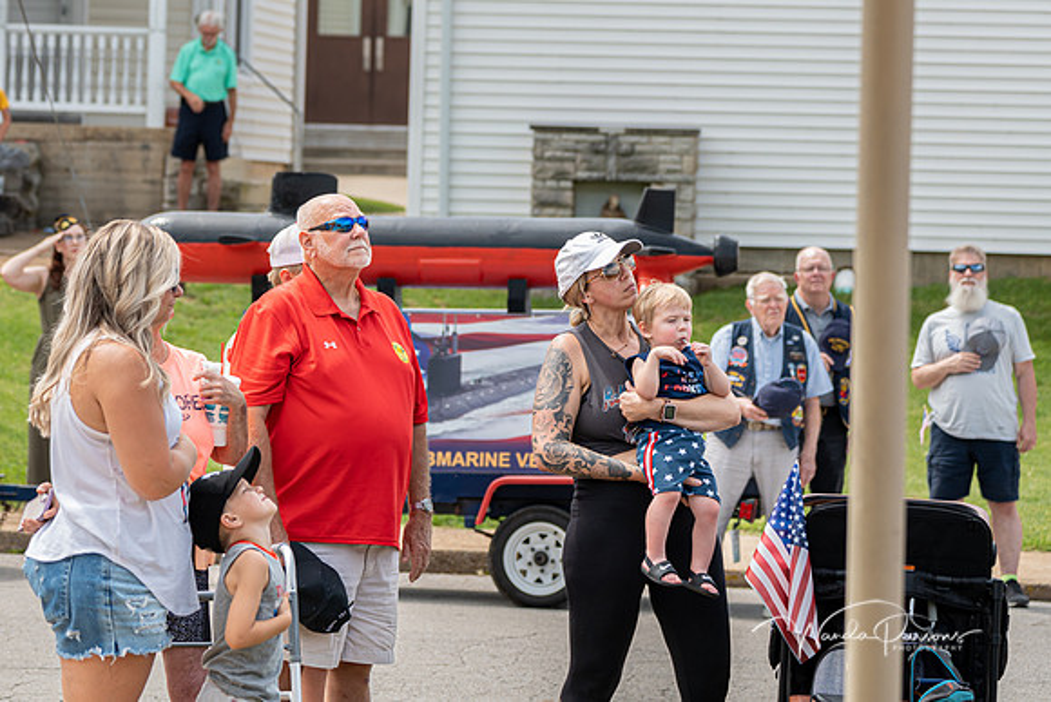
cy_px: 235
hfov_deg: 11.0
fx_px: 5473
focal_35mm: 187
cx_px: 353
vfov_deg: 7.3
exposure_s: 1/640
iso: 400
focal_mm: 141
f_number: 6.3
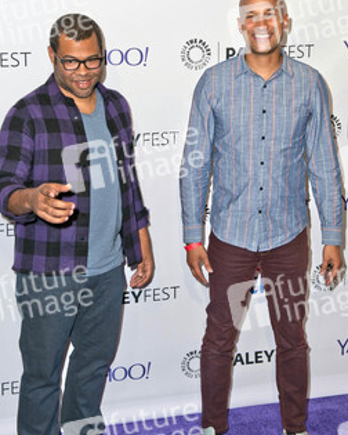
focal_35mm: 50
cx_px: 173
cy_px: 229
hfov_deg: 30.3
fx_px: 644
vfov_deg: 37.3
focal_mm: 42
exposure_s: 1/400
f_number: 4
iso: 400
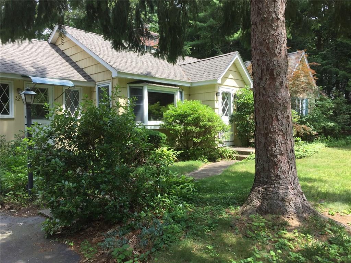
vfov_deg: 48.2
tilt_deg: -0.5
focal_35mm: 29
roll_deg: -0.4
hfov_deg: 61.7
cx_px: 176
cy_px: 132
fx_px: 294
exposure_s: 1/460
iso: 32
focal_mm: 4.15
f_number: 2.2
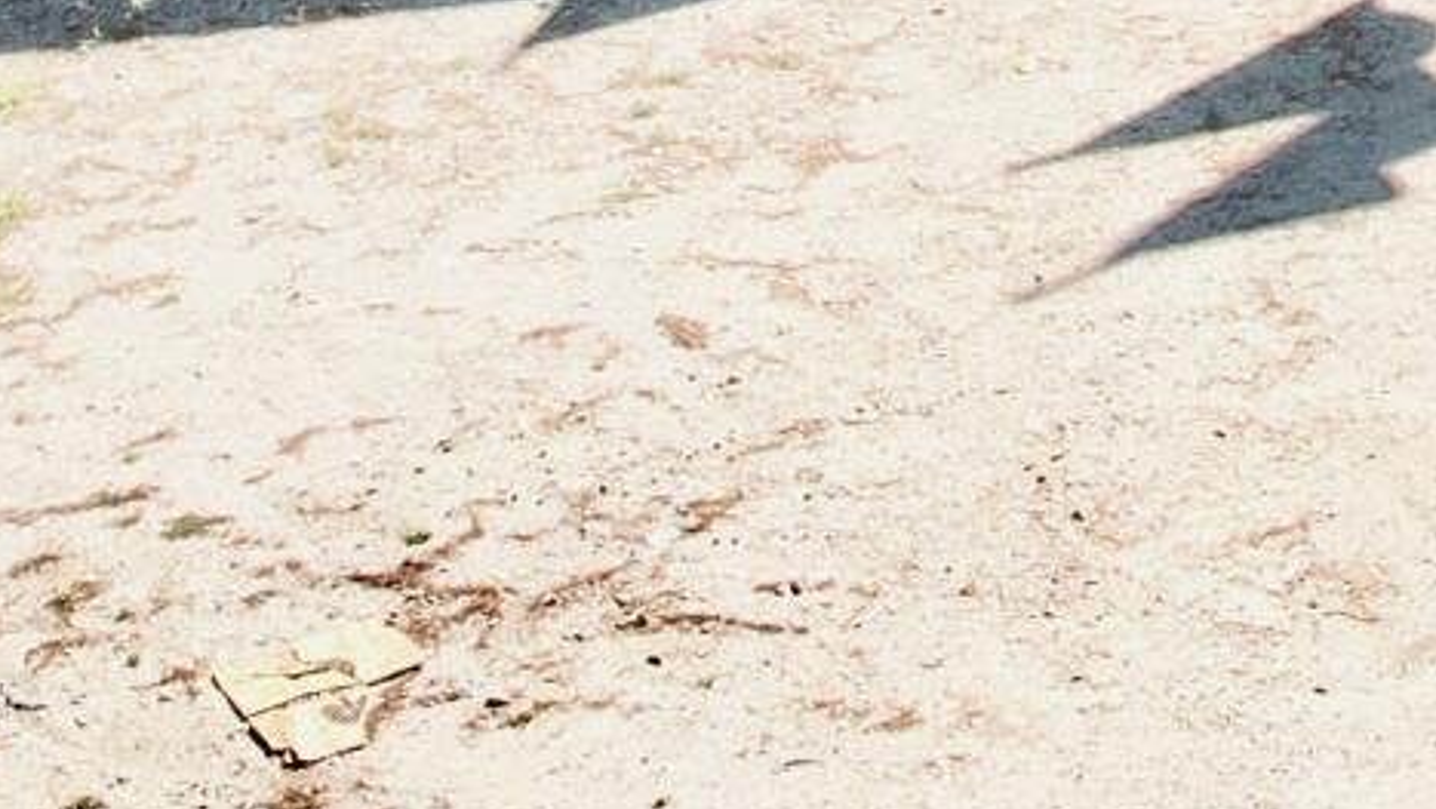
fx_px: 5637
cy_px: -1412
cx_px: 2066
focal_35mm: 148
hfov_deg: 13.8
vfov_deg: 7.4
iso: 100
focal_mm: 8.38
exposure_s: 1/725
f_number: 2.8
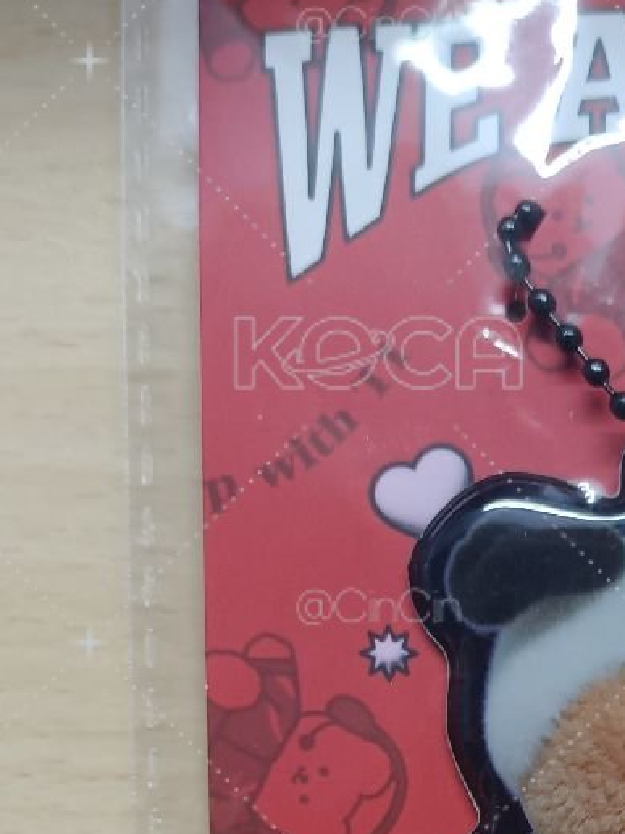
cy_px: 1030
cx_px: 670
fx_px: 2239
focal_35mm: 93
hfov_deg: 15.5
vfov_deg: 19.7
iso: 1142
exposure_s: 1/30
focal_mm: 4.71
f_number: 1.79
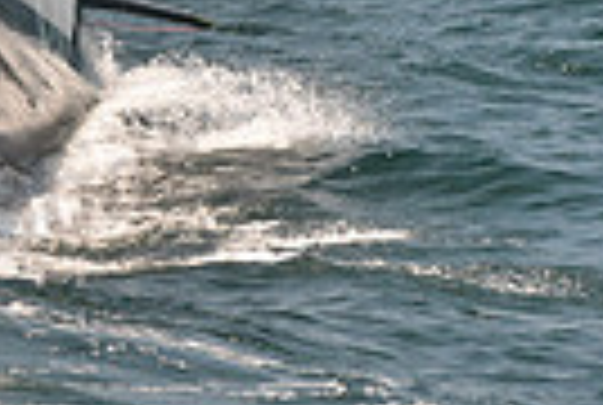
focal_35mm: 302
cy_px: -412
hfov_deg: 6.6
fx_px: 5070
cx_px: -544
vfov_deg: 4.5
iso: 400
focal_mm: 70
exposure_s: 1/800
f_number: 5
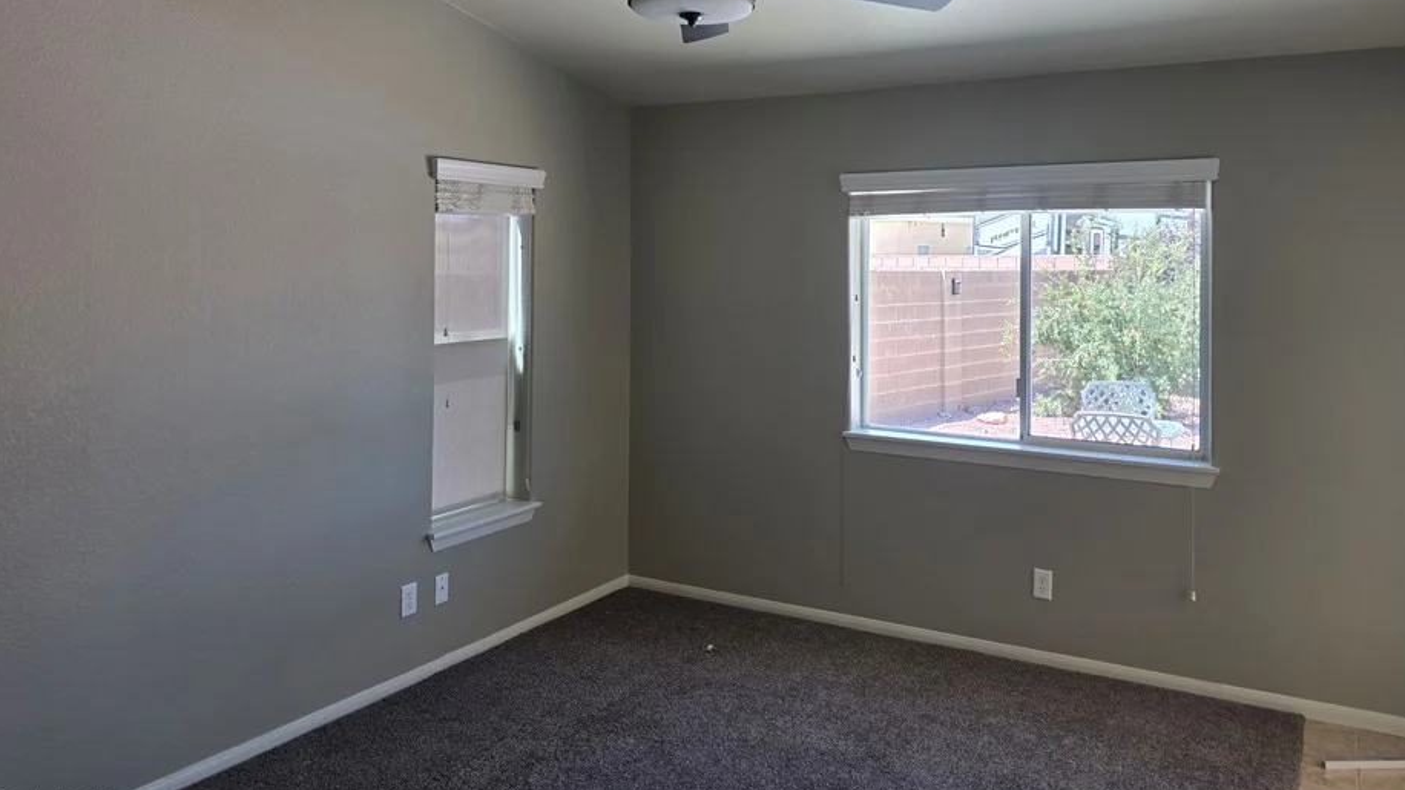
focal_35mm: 28
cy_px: 245
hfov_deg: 67.9
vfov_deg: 40.8
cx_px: 729
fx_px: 1043
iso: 50
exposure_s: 1/180
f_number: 1.7
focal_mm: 6.3
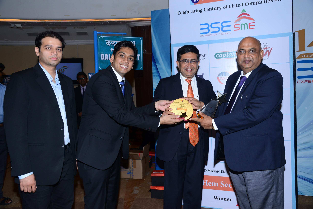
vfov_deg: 46.4
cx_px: 156
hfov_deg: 65.5
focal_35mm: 28
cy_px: 104
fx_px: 244
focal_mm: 28
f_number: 5.6
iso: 800
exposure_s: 1/125
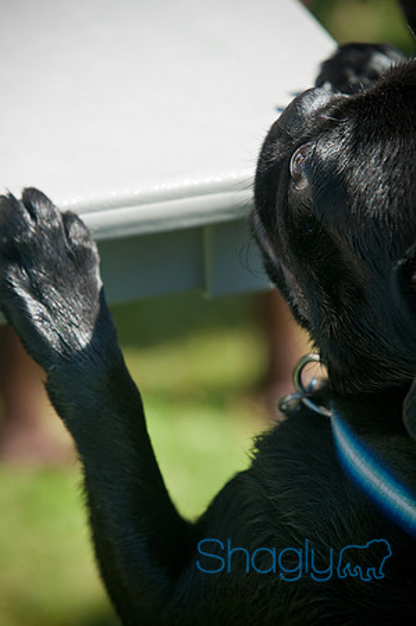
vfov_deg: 8.9
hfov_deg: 5.9
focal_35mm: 232
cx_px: 208
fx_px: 4039
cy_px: 313
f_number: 5.6
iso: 200
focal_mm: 155
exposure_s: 1/200
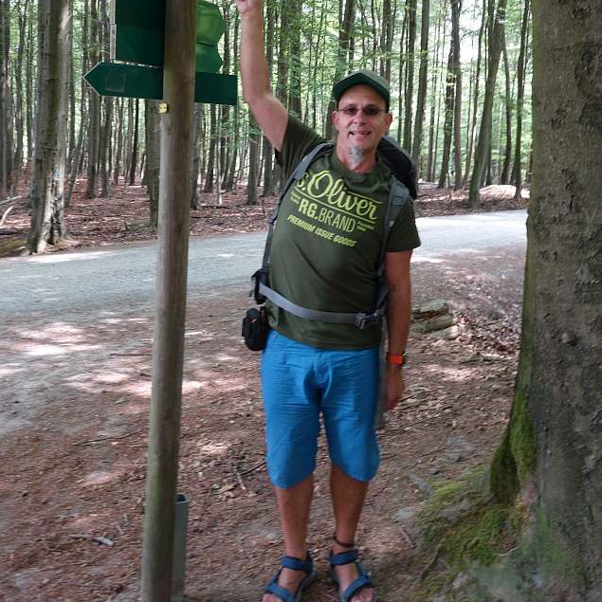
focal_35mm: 36
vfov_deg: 44.9
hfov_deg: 46.0
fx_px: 708
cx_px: 302
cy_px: 171
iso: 125
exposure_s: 1/5
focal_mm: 10.4
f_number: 8
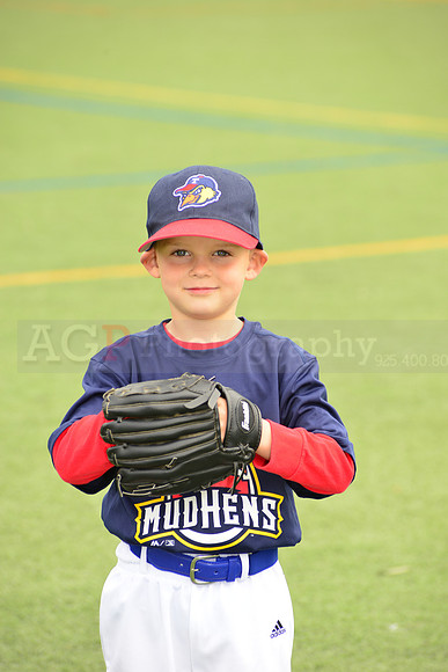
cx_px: 224
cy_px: 336
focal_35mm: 200
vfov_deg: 10.3
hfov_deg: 6.9
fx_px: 3731
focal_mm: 200
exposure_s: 1/200
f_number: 8
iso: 250
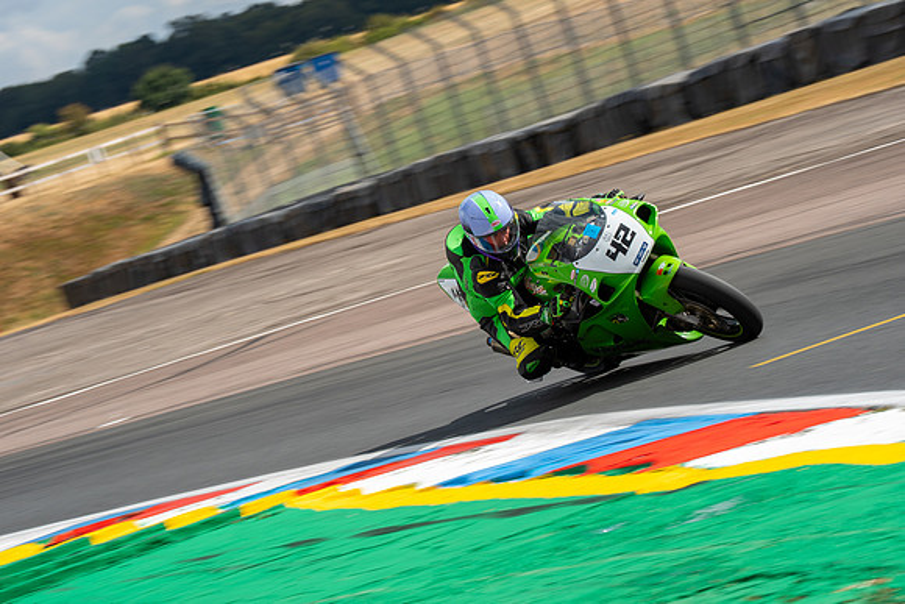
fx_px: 5216
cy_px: 312
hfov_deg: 9.9
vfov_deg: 6.6
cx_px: 469
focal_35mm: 207
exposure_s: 1/160
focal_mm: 200
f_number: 13
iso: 125
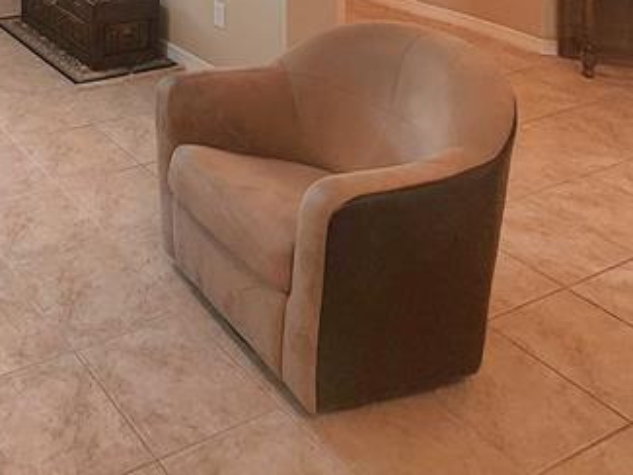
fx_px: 750
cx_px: -19
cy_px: -257
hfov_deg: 39.5
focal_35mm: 41
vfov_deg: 25.4
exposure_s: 1/60.2
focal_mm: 2.2
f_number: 2.2
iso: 200
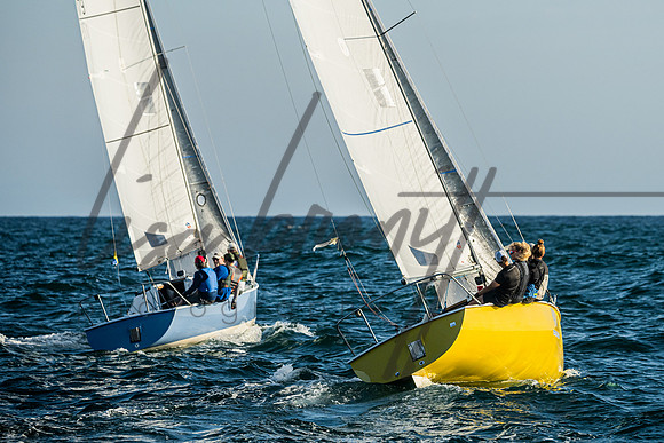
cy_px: 171
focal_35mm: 301
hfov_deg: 6.9
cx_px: 408
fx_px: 5546
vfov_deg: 4.6
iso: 400
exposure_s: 1/5000
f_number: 5.6
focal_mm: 220
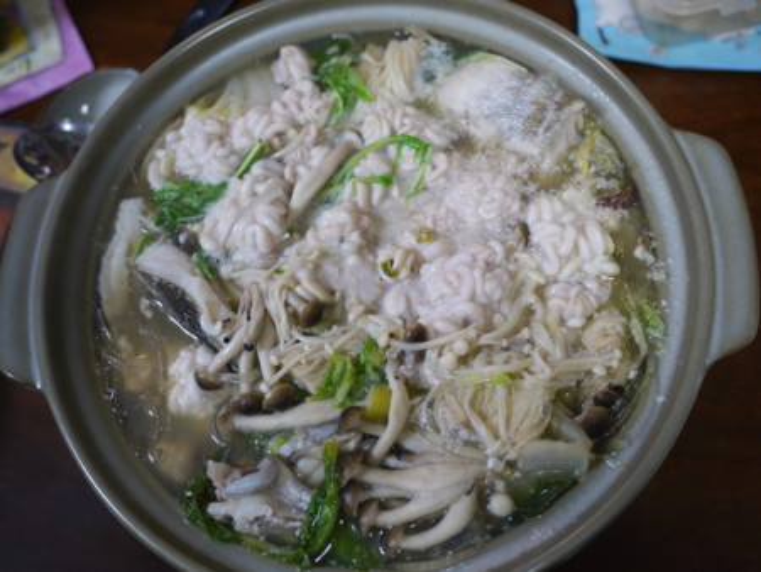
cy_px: 286
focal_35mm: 40
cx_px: 380
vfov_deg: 36.0
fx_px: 880
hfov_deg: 46.8
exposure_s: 1/30
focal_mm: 20
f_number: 1.7
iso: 100
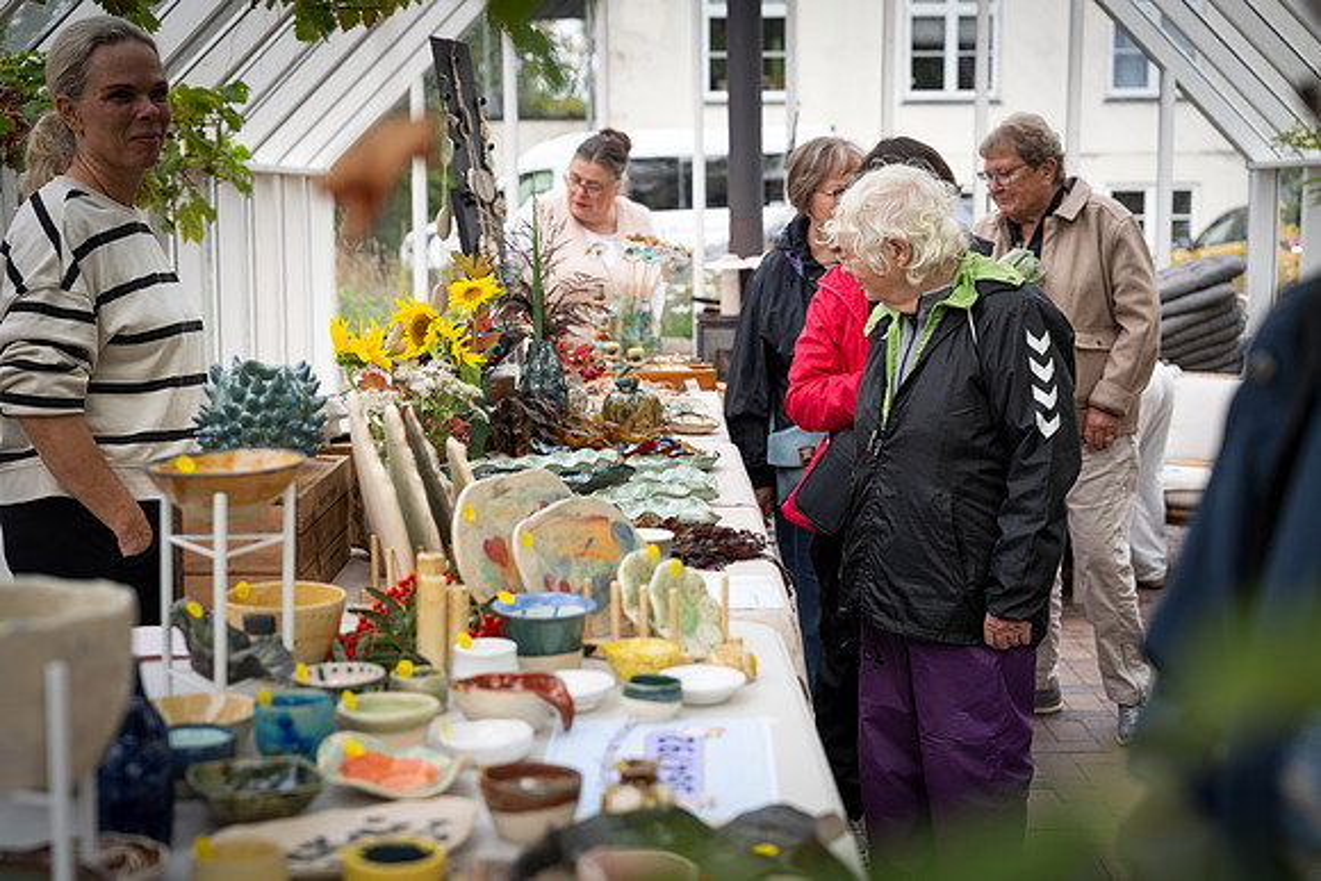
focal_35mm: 51
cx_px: 660
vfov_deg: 26.5
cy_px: 440
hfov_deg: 38.9
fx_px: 1872
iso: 200
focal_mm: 51
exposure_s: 1/200
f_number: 3.5
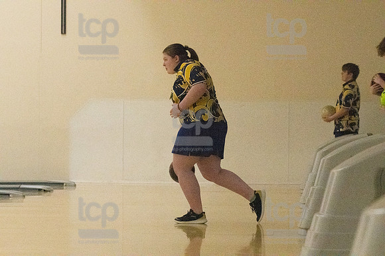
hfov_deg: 17.1
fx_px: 1283
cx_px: 192
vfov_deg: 11.4
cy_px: 128
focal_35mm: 120
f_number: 4.5
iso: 10000
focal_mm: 80
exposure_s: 1/1250
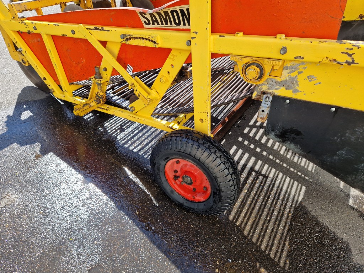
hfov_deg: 73.9
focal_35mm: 23
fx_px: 242
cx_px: 182
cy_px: 136
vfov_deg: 58.9
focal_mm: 5.4
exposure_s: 1/570
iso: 50
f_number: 1.8
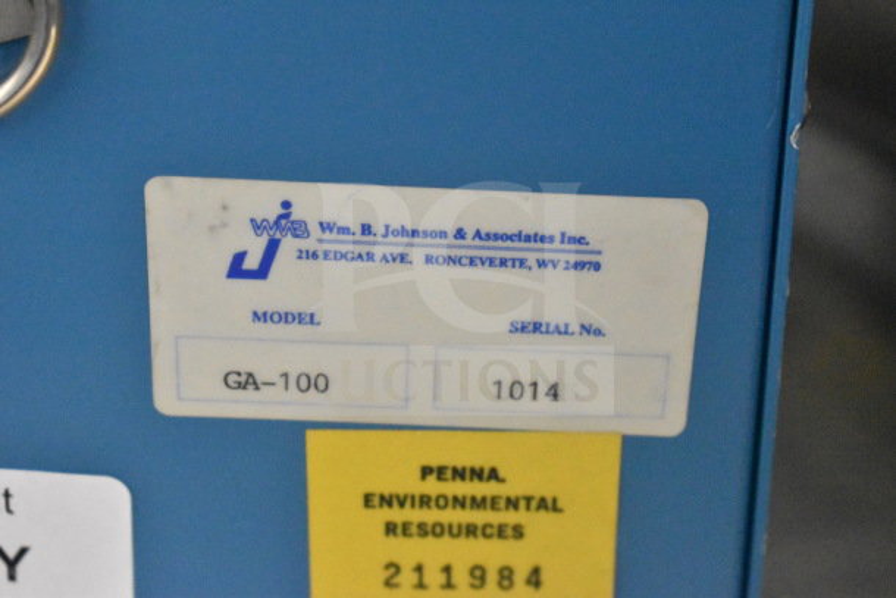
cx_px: 448
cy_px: 299
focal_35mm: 82
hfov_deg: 24.6
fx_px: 2054
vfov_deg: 16.6
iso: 16000
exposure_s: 1/100
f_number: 5.6
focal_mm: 55
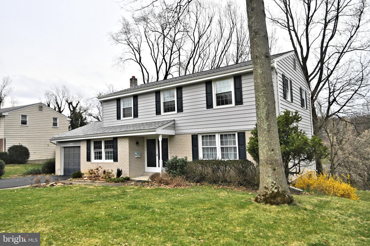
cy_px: 123
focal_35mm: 25
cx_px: 185
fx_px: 257
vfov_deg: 51.3
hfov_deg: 71.5
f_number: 5.6
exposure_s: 1/6400
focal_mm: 17
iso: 2000
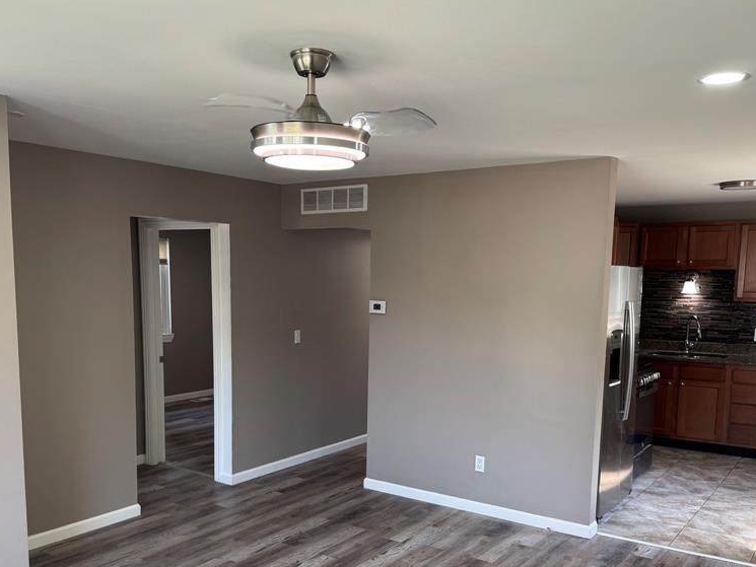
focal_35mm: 33
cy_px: 364
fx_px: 721
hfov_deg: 55.3
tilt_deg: -9.9
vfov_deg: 42.5
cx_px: 353
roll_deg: -1.0
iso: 125
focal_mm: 6.76
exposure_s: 1/120
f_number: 1.78
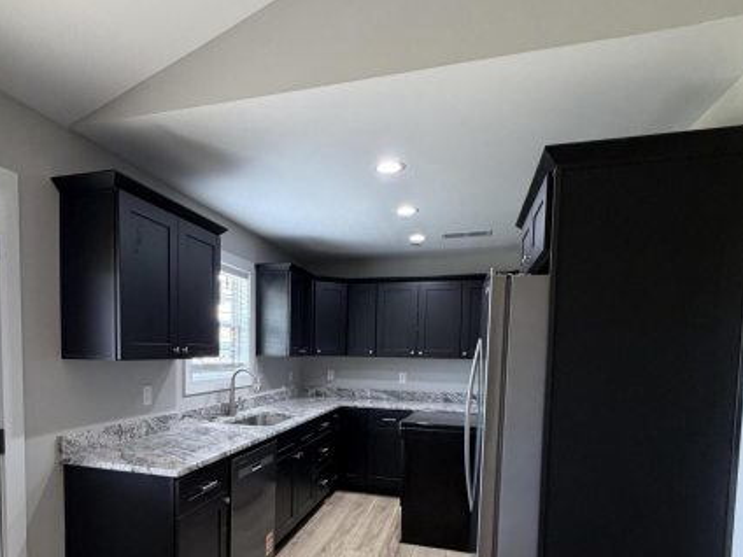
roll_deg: -0.8
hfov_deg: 75.8
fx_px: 472
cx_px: 310
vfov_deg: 59.2
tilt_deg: -2.9
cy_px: 384
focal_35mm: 22
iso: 250
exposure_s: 1/60
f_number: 2.2
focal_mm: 2.22
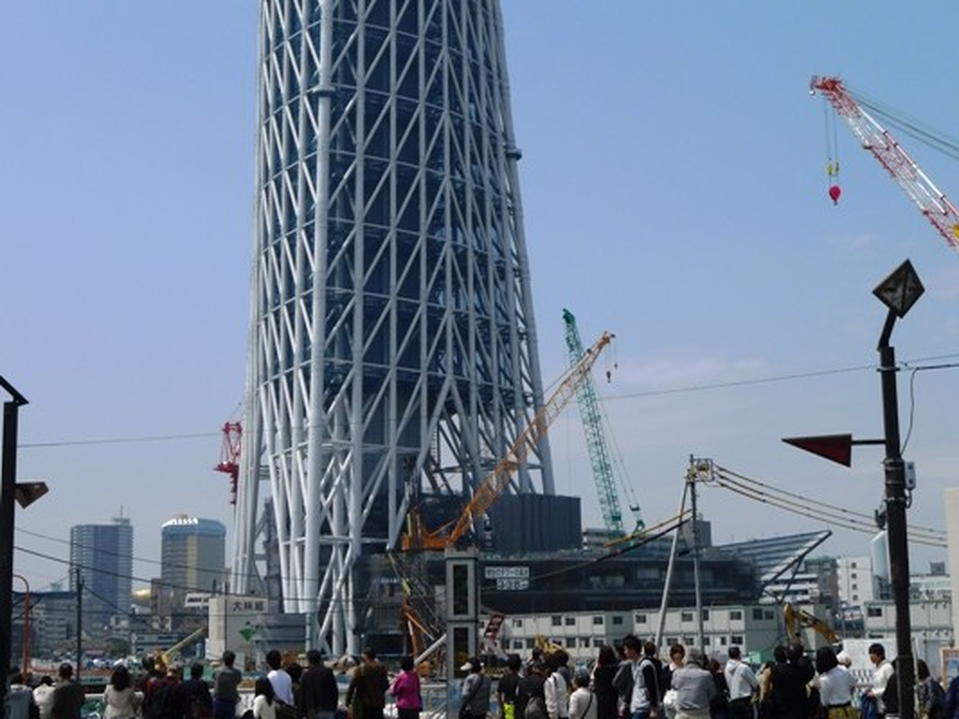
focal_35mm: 60
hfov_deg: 32.2
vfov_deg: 24.4
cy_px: 360
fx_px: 1663
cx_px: 480
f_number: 5.6
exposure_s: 1/1000
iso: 80
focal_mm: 12.8
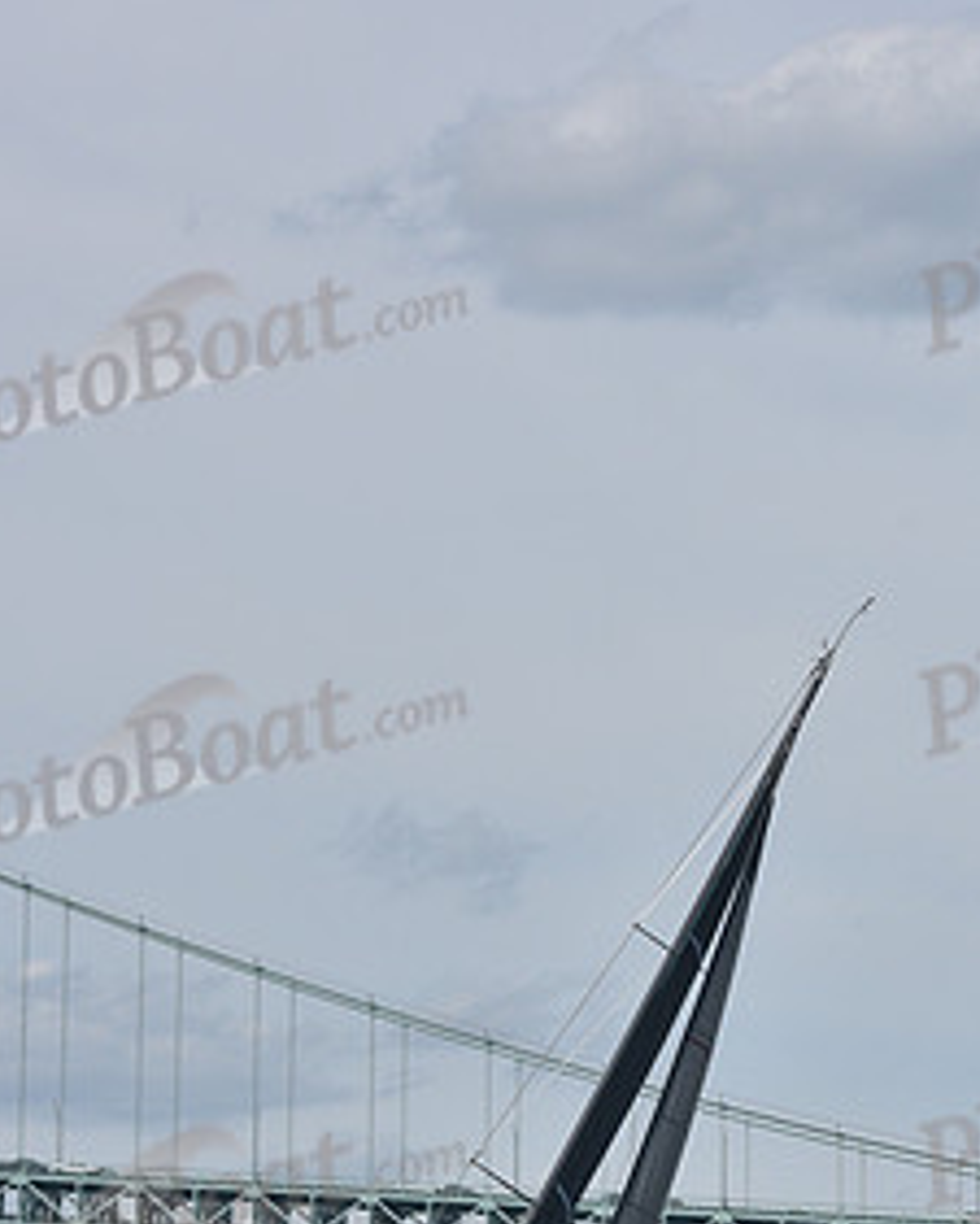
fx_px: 8769
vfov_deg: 8.0
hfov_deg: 6.4
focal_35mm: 242
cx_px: 695
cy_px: 932
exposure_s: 1/800
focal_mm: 125
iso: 320
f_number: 8
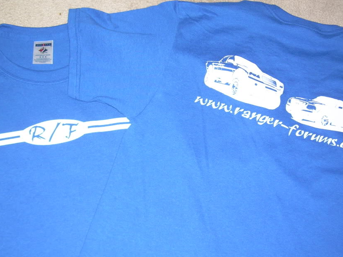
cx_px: 169
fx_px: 466
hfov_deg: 40.4
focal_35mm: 47
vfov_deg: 30.9
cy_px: 139
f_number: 2.8
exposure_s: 1/60
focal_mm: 6.3
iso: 50
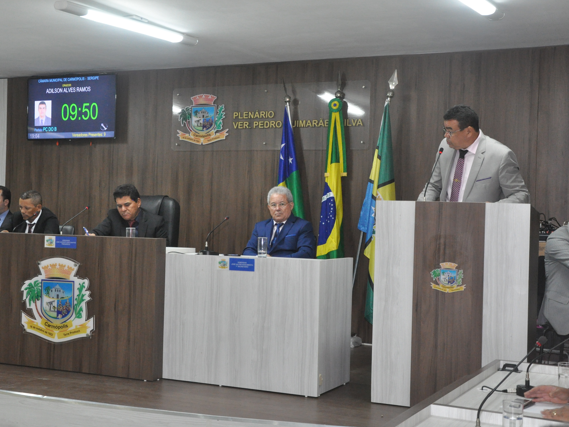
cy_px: 208
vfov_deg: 28.0
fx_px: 855
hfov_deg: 36.8
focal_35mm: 52
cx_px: 262
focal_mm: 28
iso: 1600
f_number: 7.1
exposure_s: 1/60
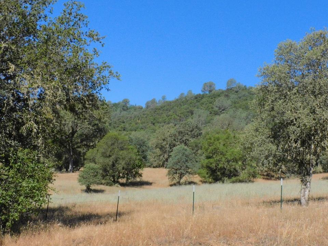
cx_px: 164
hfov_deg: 38.2
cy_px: 123
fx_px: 474
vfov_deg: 29.1
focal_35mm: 50
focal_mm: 9
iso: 800
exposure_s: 1/1600
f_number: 8
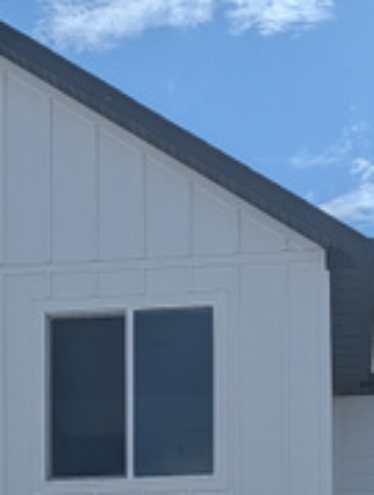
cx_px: 169
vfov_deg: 17.1
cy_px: 749
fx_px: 1479
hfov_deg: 14.4
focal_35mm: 103
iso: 21
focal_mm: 6.9
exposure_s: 1/2252
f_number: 1.68
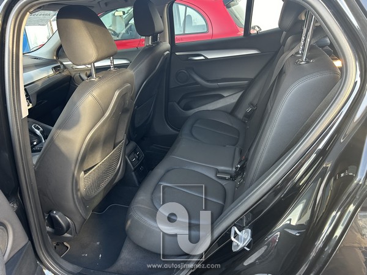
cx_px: 184
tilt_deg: -24.7
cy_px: 138
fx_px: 276
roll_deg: +2.9
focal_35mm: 26
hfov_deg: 67.3
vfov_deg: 53.1
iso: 125
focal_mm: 5.7
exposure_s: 1/66
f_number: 1.5
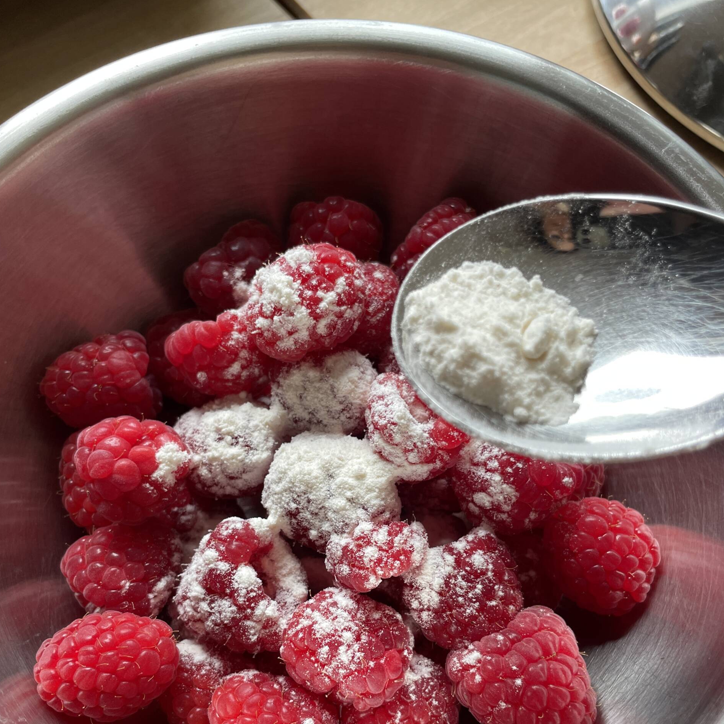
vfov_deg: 51.5
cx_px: 361
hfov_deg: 52.5
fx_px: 734
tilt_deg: -68.5
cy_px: 486
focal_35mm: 31
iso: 64
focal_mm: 4.2
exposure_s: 1/121
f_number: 1.6
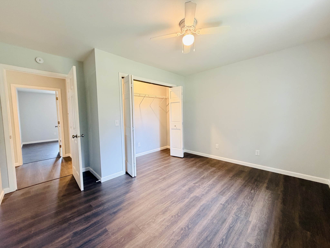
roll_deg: +0.9
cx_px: 165
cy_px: 124
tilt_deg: -4.3
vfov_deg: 85.7
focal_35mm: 14
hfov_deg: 102.1
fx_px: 133
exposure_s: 1/60
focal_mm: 2.22
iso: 320
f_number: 2.2
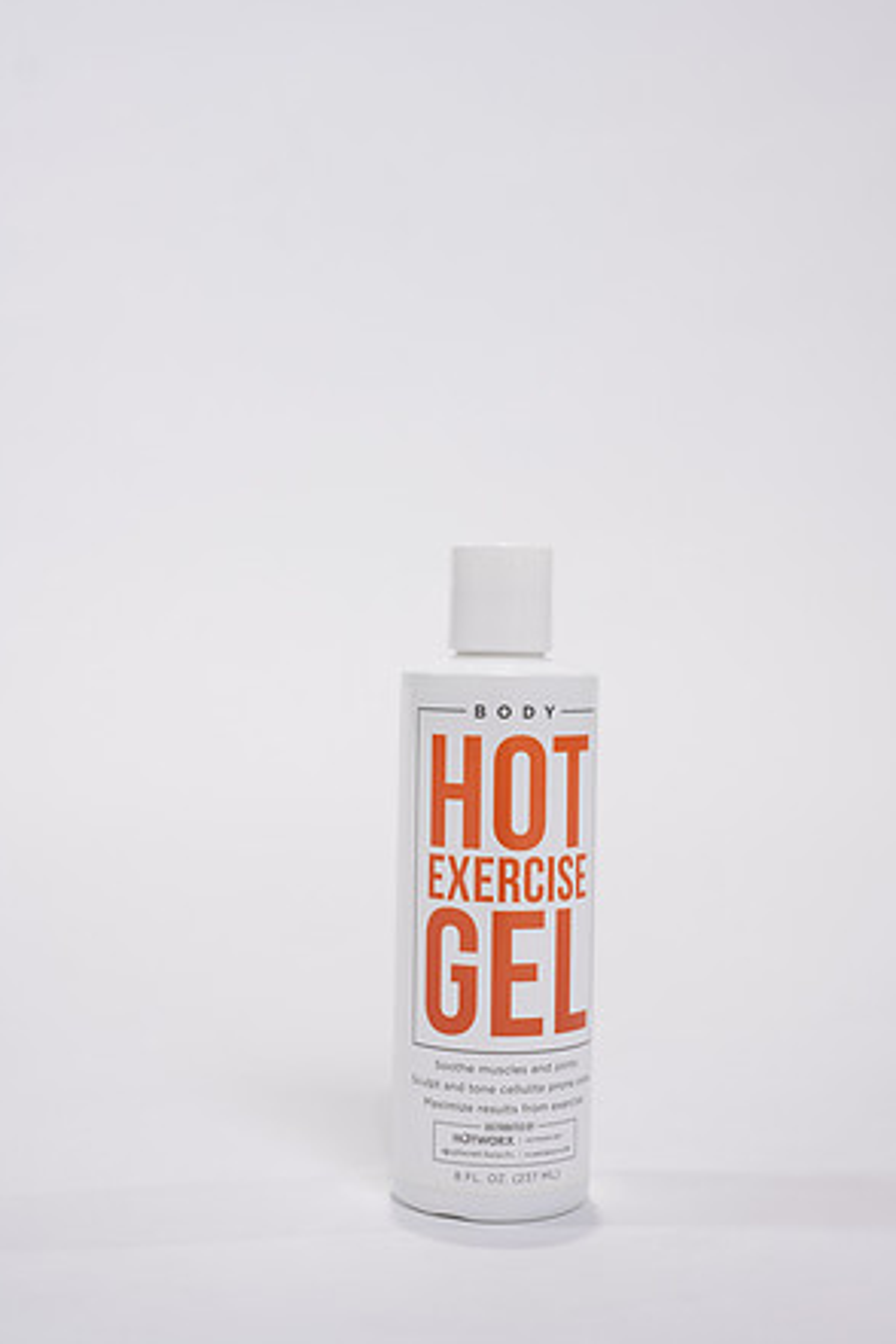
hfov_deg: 26.5
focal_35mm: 51
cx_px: 451
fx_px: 1904
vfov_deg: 38.9
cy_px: 667
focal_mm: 50
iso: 200
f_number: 4
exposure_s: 1/125
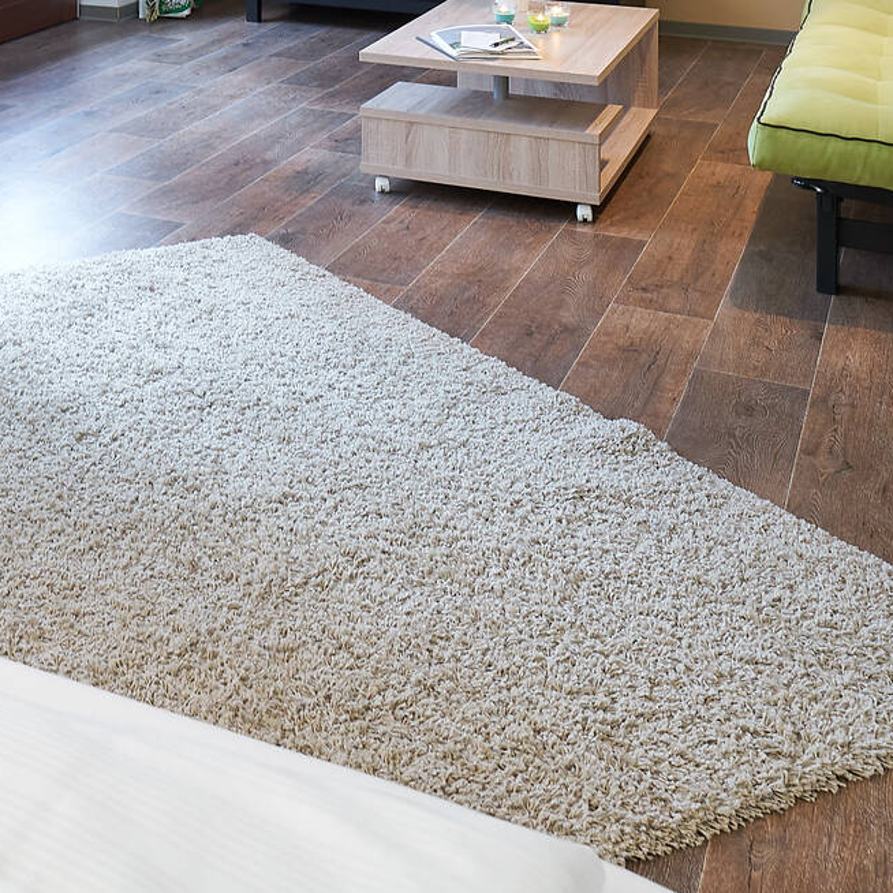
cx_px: -27
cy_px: -227
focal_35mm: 53
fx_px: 1547
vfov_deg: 27.6
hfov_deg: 29.7
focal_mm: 16
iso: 200
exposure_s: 1/2
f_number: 9
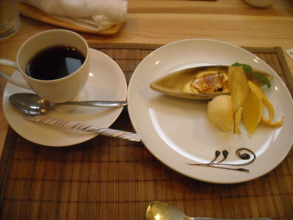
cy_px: 110
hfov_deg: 52.6
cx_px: 146
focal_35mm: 35
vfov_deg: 40.7
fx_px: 296
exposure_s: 1/35
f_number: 2.8
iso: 800
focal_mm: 5.7
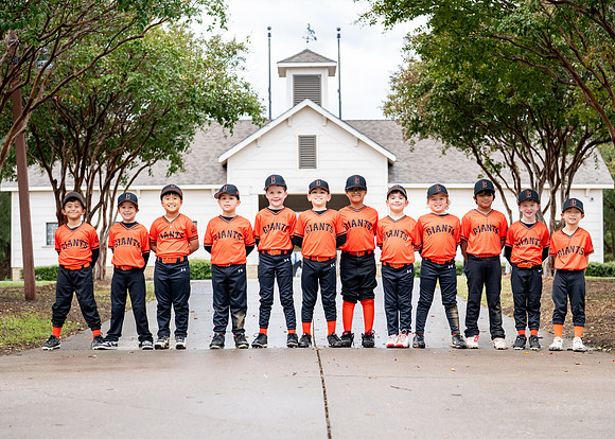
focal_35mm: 68
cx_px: 319
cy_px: 258
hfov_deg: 29.0
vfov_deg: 20.9
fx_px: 1190
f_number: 2.8
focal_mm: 50
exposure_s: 1/1000
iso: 320
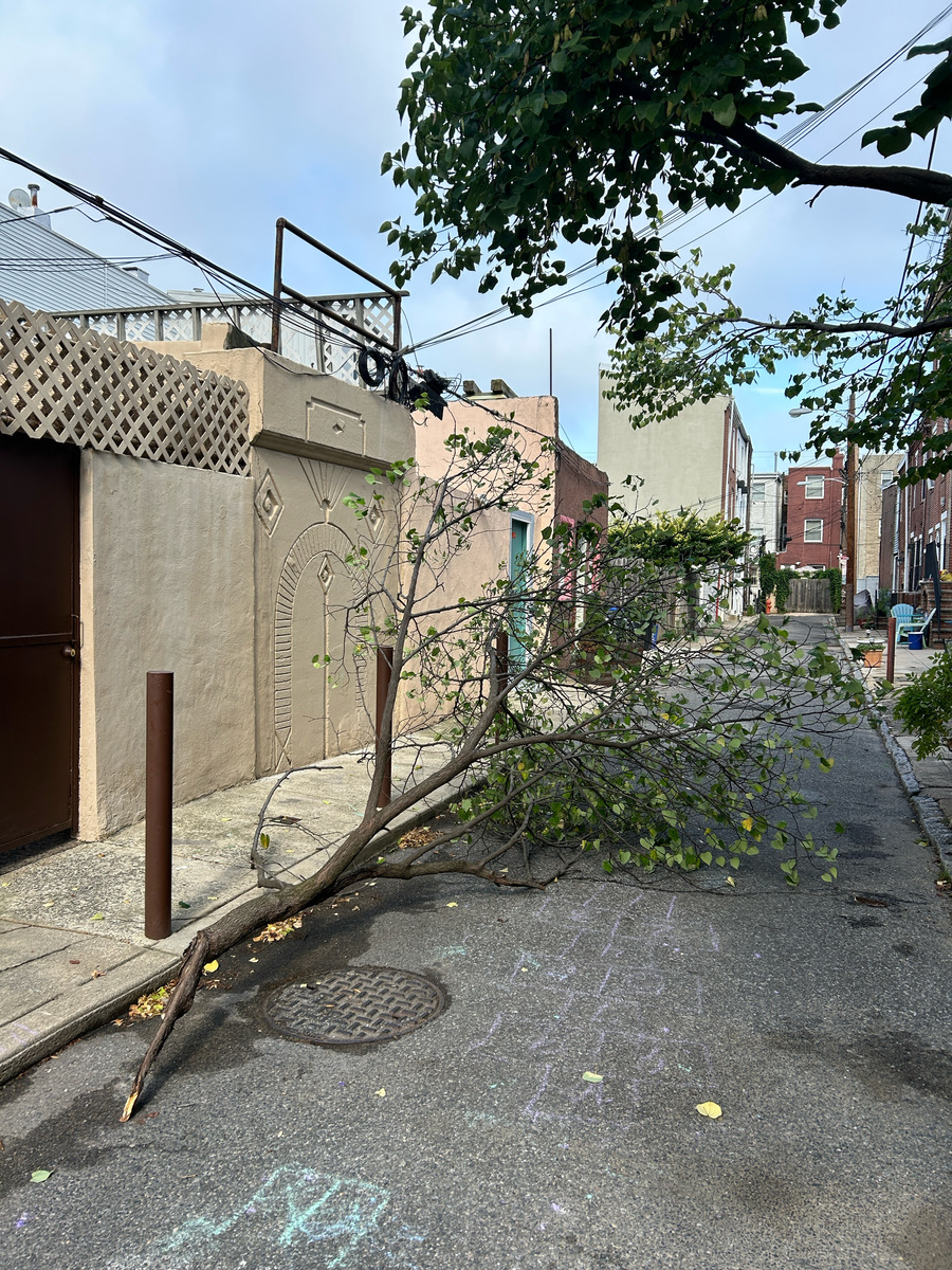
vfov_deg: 67.3
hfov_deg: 53.1
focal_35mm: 26
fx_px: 953
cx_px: 476
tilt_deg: -3.2
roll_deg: -1.3
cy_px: 635
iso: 50
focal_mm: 5.7
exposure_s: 1/1531
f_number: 1.5
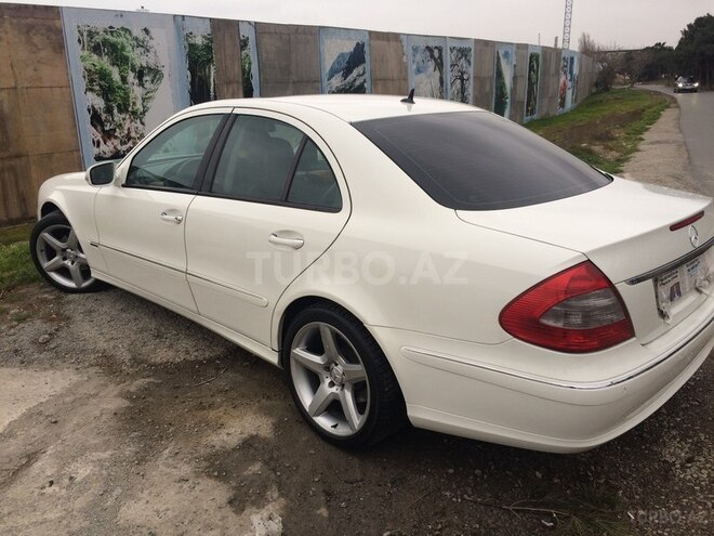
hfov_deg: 61.7
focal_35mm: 29
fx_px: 598
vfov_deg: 48.2
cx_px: 357
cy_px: 268
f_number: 2.2
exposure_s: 1/100
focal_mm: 4.15
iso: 32
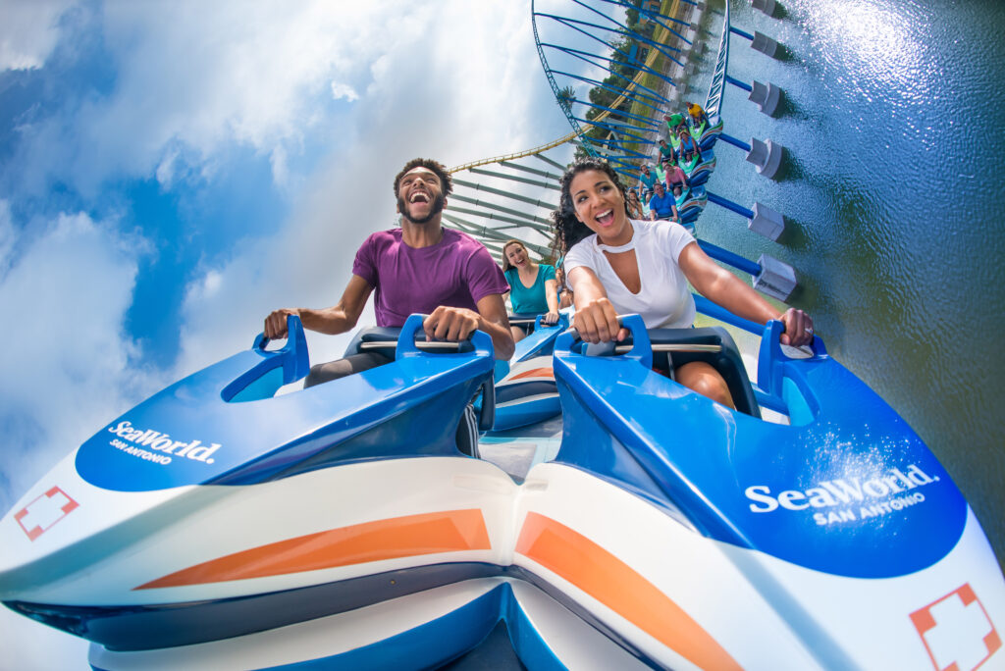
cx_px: 502
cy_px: 336
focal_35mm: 16
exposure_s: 1/1250
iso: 200
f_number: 6.3
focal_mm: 16
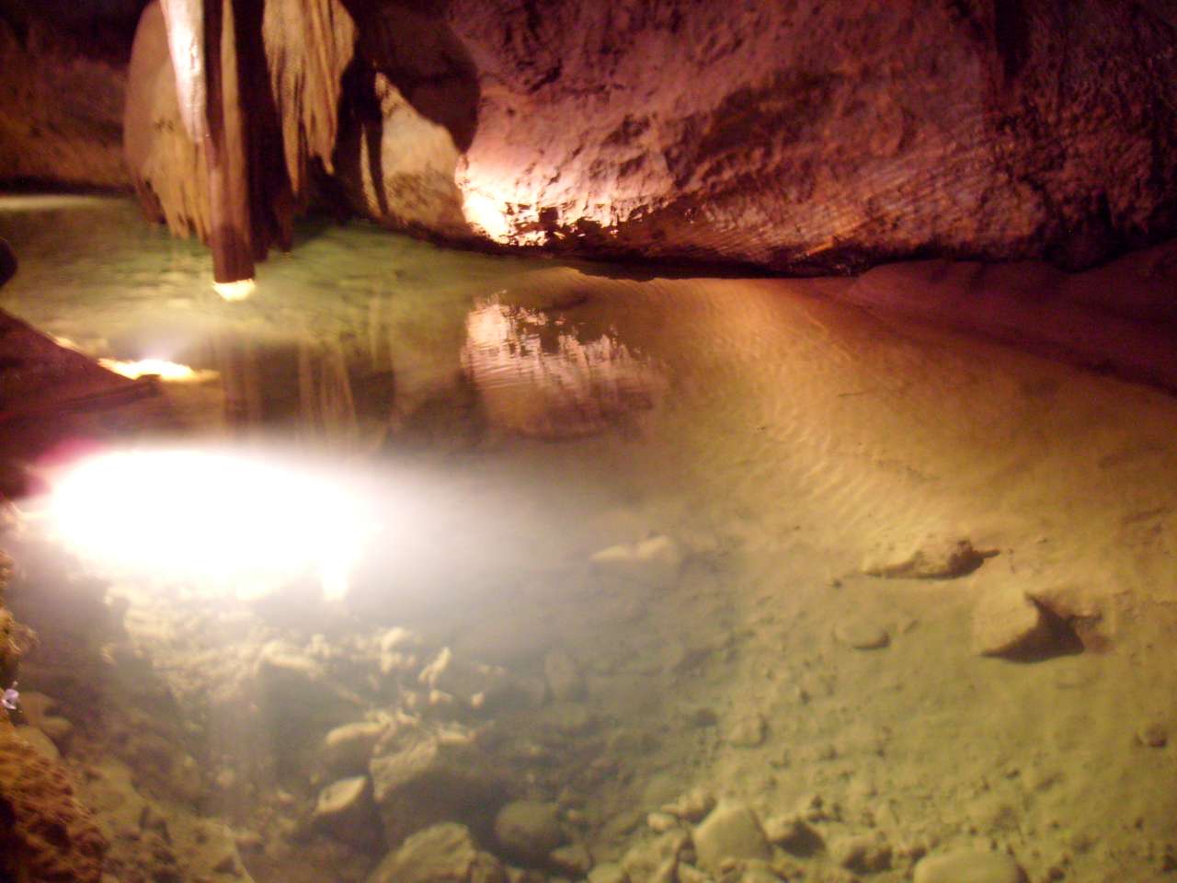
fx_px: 1190
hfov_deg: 52.6
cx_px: 588
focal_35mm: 35
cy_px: 442
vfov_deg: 40.7
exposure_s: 1
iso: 200
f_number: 2.8
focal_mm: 5.8
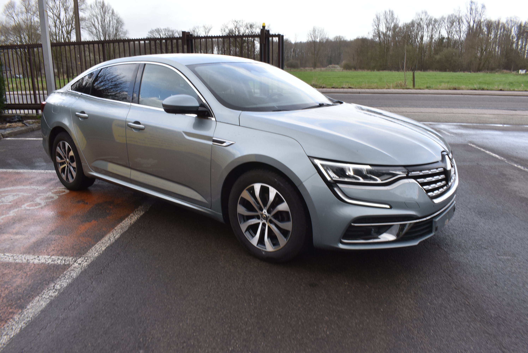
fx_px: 396
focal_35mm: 27
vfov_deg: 48.0
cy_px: 176
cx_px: 264
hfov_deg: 67.3
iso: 320
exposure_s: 1/30
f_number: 20
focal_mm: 18
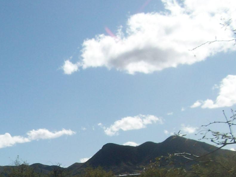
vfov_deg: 16.3
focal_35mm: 88
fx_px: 600
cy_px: 190
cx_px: -43
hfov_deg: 20.8
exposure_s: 1/729
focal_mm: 5.7
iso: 64
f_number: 5.5
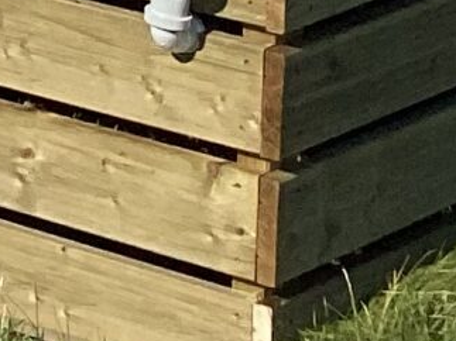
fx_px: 3239
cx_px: -963
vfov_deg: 5.8
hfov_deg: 7.1
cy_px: -519
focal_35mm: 246
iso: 25
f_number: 2.4
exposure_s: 1/3704
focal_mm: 3.3
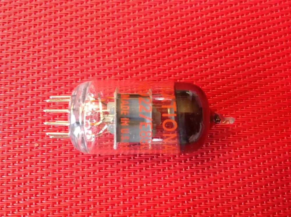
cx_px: 146
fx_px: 294
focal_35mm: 35
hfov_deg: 52.7
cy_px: 108
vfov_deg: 40.6
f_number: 2.4
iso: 160
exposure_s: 1/15
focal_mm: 4.28
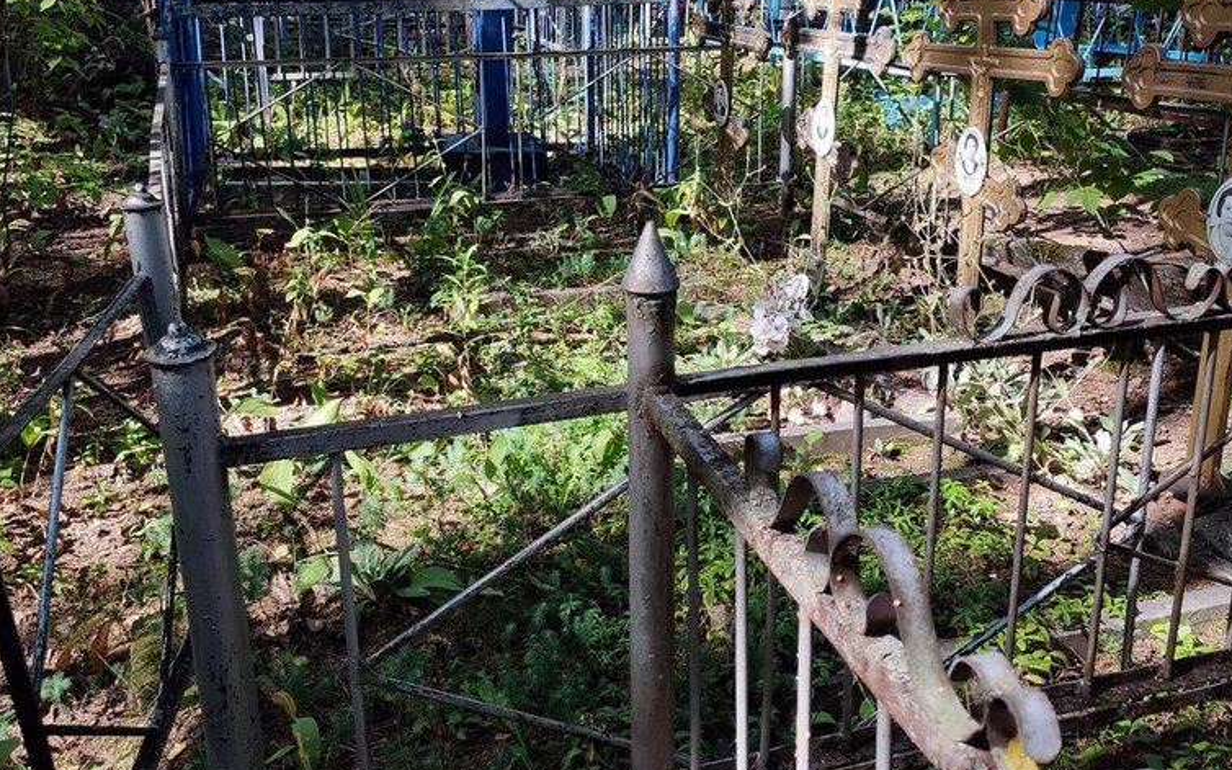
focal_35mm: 36
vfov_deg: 35.2
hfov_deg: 53.9
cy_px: 294
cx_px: 560
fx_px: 1209
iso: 53
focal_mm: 6.04
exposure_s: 1/100
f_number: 1.9
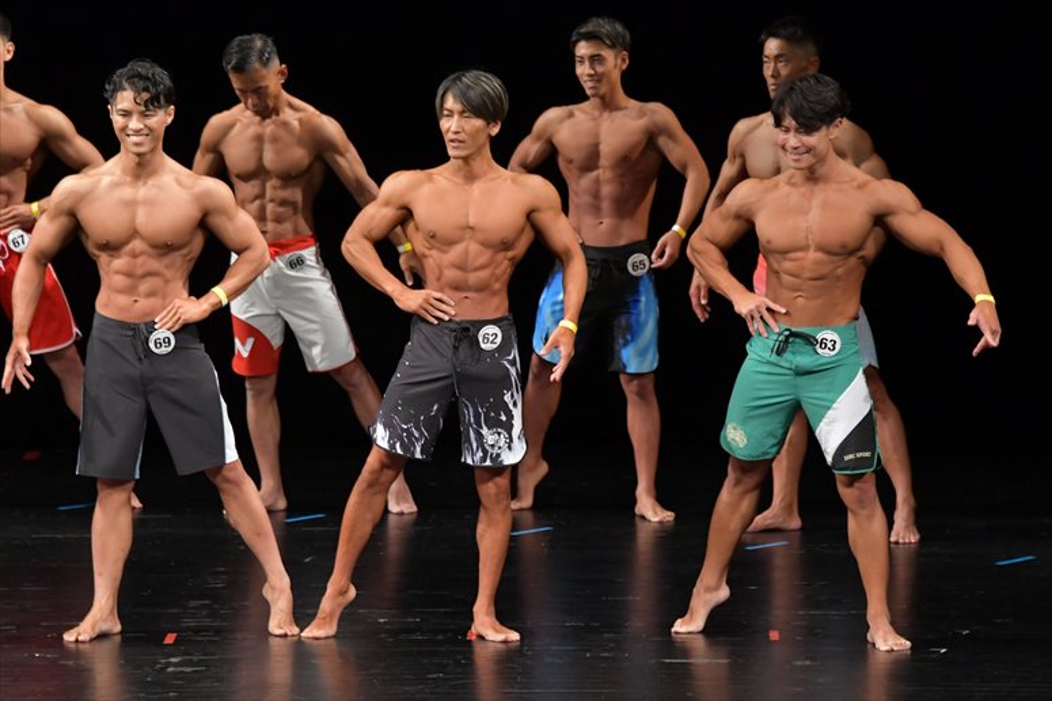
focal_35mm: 270
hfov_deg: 7.6
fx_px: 7886
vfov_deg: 5.1
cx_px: 526
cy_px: 350
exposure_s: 1/400
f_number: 5.6
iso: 3200
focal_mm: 180
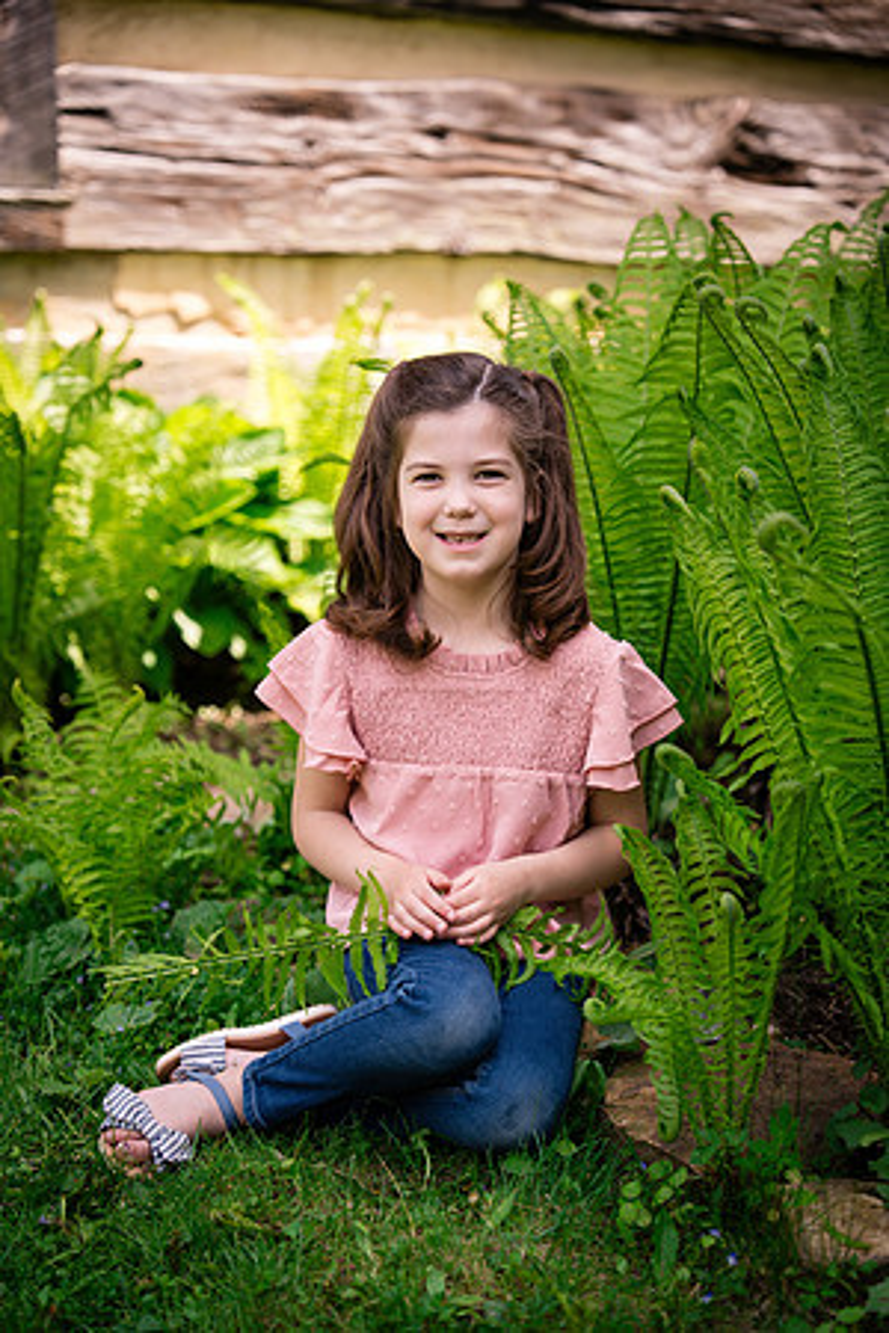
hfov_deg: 19.5
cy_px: 666
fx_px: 2593
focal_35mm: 70
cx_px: 444
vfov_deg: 28.8
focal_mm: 70
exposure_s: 1/500
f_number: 2.8
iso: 100
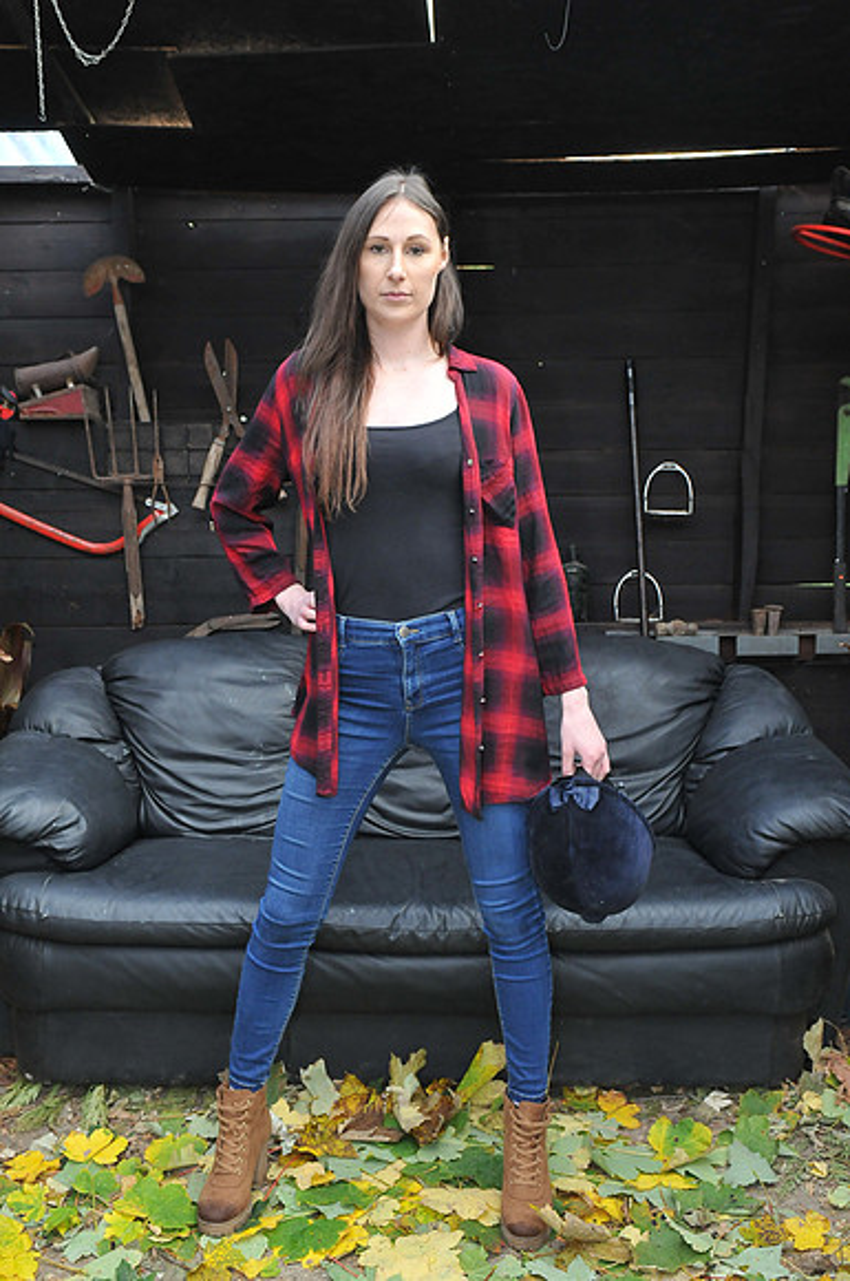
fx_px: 1385
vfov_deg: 49.6
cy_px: 640
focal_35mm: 39
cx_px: 425
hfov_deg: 34.1
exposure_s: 1/160
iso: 800
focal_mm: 26
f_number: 5.6
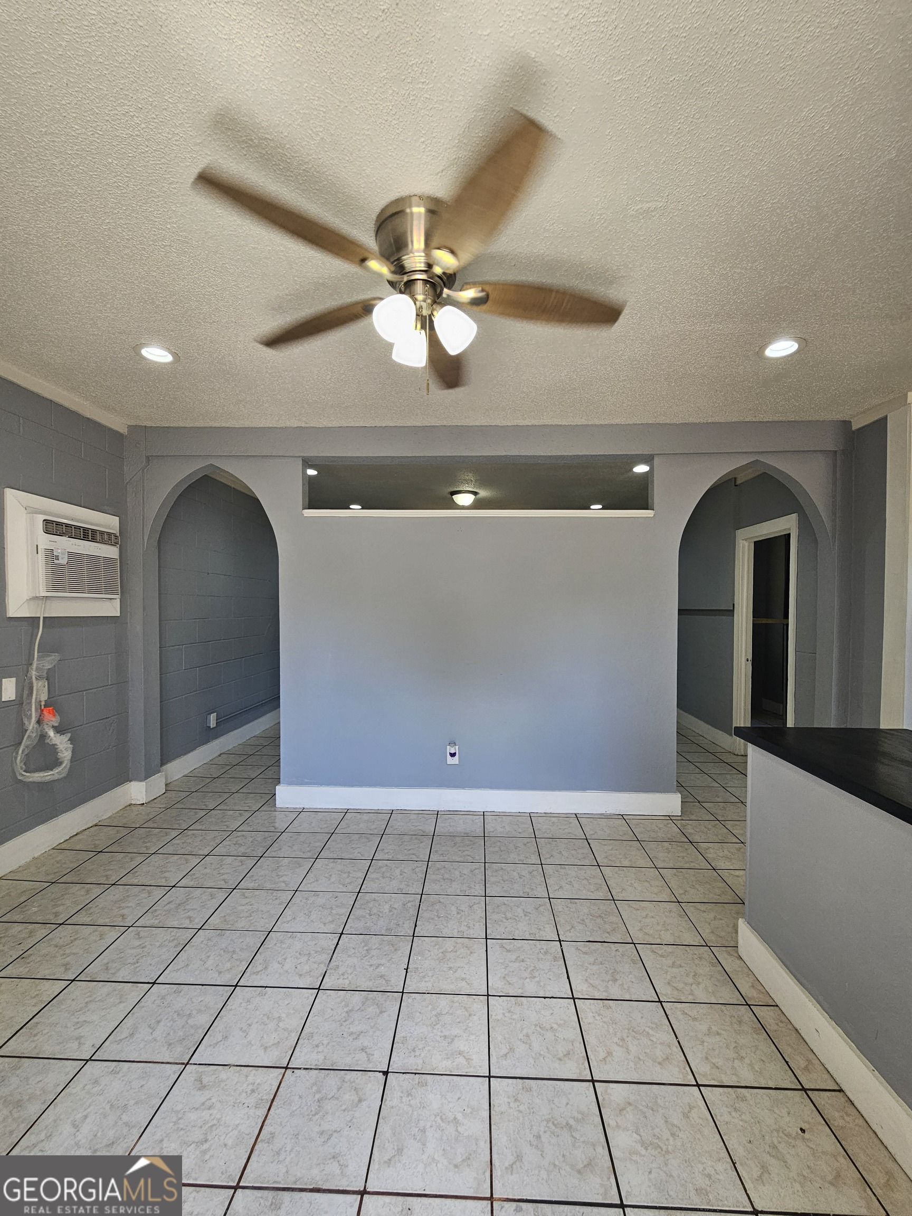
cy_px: 608
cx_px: 456
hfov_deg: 89.9
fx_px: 457
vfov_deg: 106.2
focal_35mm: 13
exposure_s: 1/120
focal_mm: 2.2
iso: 80
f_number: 2.2
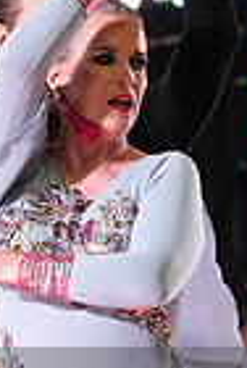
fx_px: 3809
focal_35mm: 372
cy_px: 436
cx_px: 70
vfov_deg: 5.5
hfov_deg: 3.7
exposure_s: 1/400
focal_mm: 90
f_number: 4.5
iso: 6400
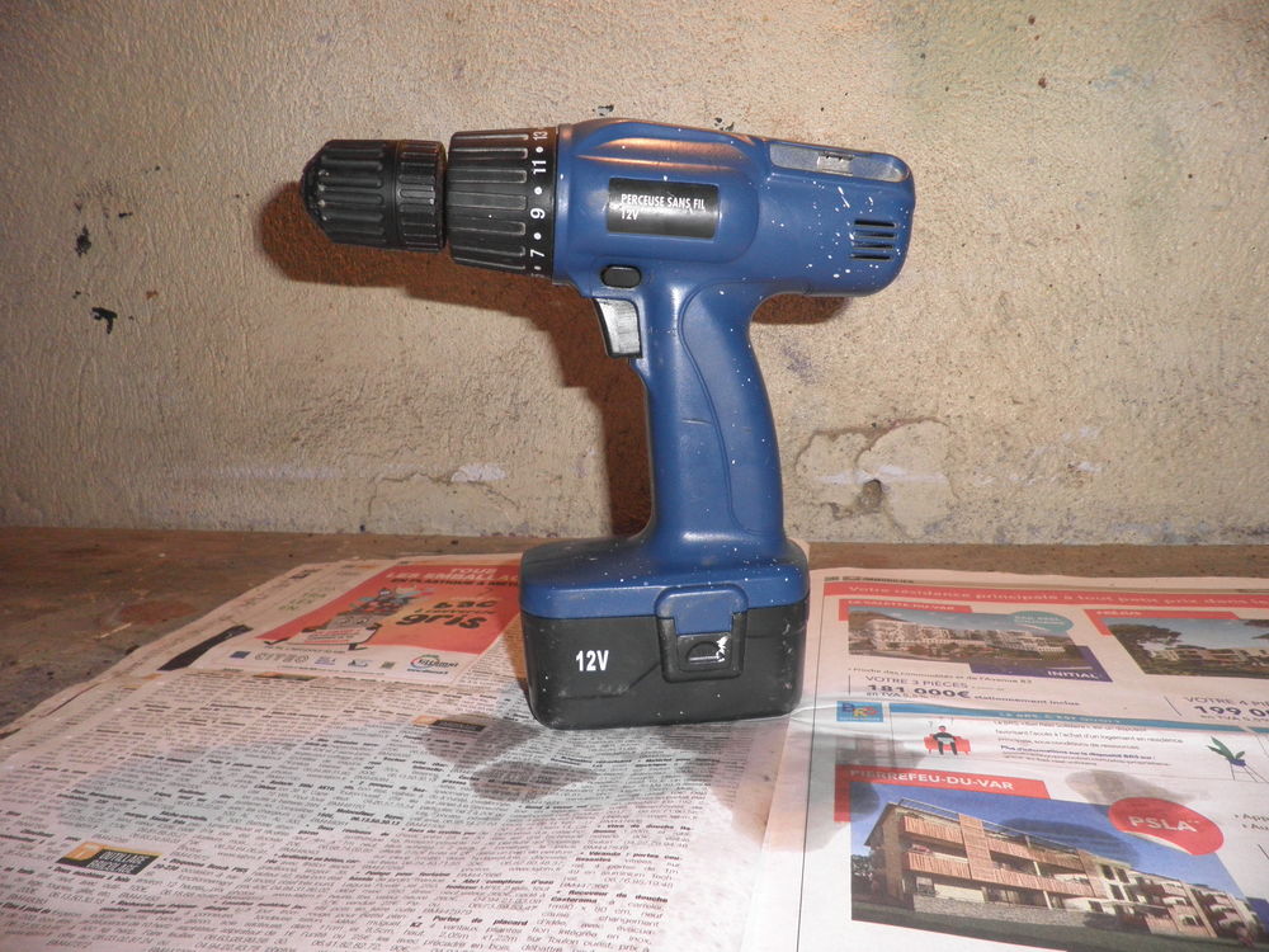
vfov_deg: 56.8
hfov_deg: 71.6
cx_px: 634
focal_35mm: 24
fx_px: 880
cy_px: 476
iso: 160
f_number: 3.3
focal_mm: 4.3
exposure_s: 1/30
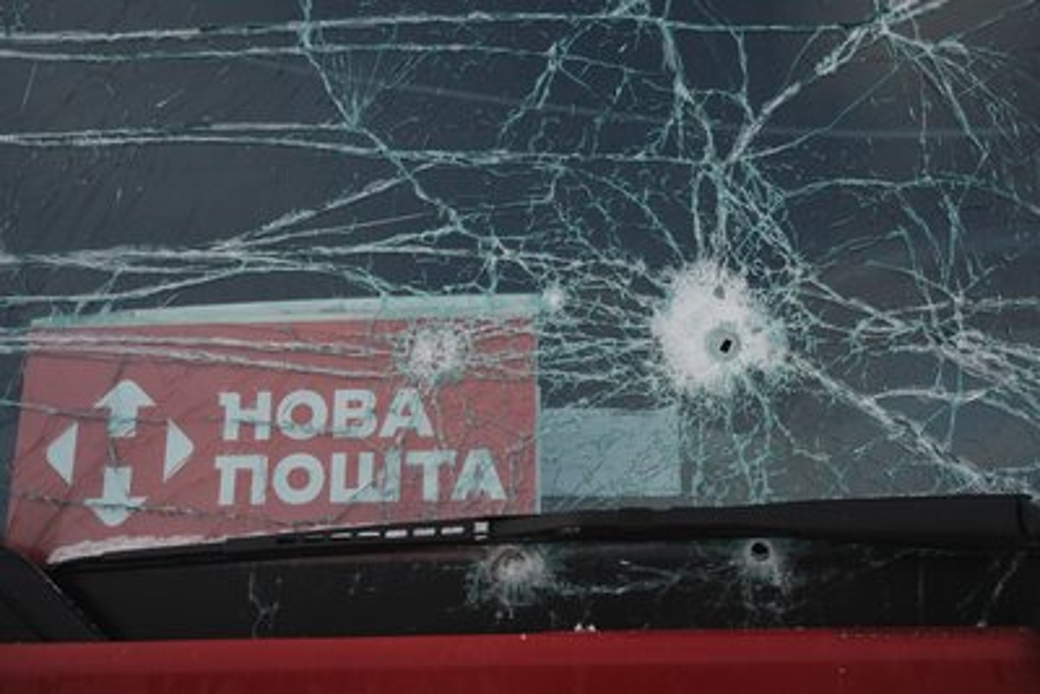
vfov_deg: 35.1
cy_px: 347
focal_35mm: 38
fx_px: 1098
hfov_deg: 50.7
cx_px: 520
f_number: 5
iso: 200
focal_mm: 38
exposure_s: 1/1250
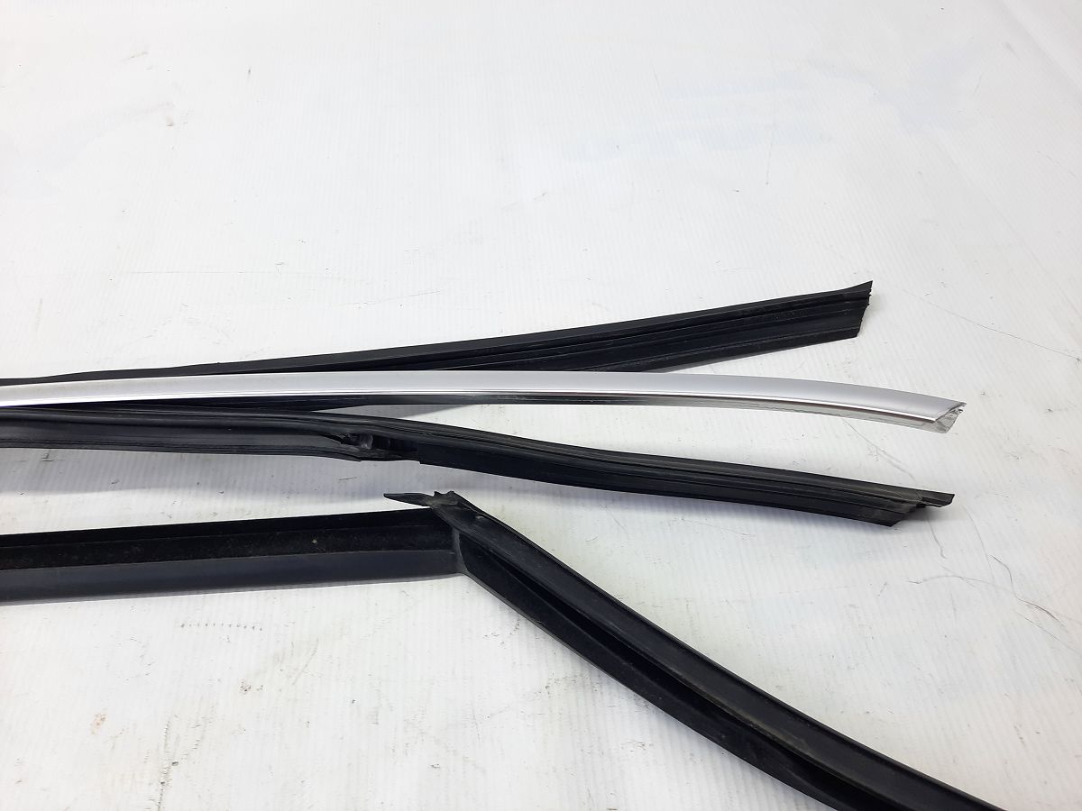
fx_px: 781
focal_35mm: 25
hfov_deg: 69.4
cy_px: 406
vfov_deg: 54.9
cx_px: 541
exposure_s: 1/50
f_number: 2
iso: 50
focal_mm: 4.6
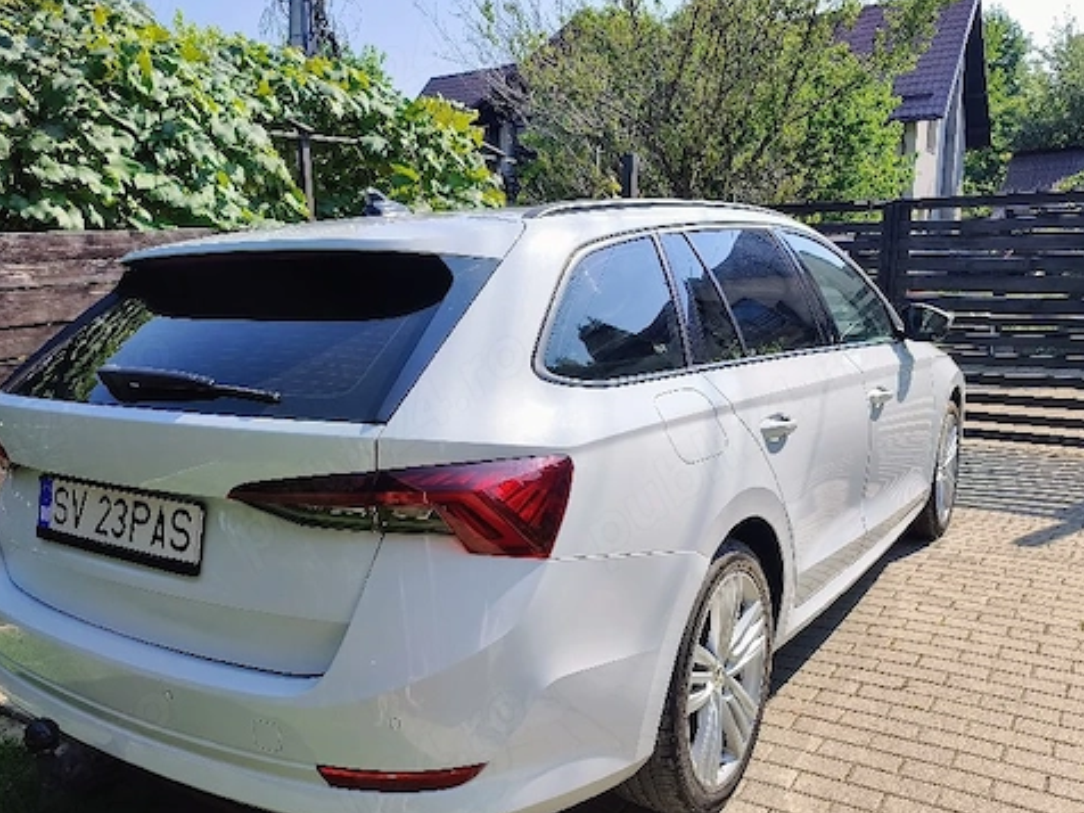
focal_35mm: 29
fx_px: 908
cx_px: 469
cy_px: 455
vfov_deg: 48.1
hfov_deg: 61.4
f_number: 1.7
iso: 50
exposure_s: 1/833
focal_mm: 6.06
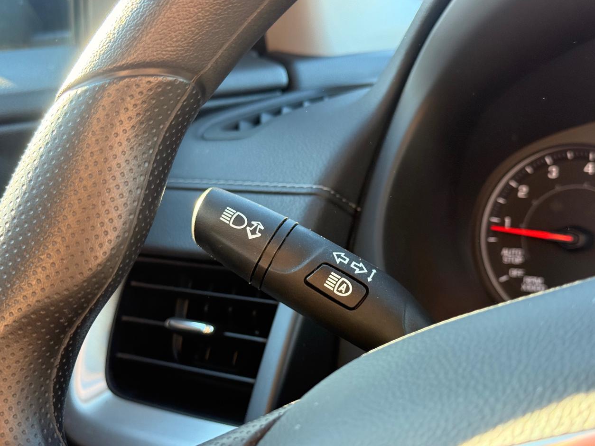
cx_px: 296
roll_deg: +2.2
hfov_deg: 38.9
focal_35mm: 49
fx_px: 842
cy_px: 226
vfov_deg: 29.7
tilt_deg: -11.3
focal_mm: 6.76
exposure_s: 1/180
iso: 160
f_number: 1.78
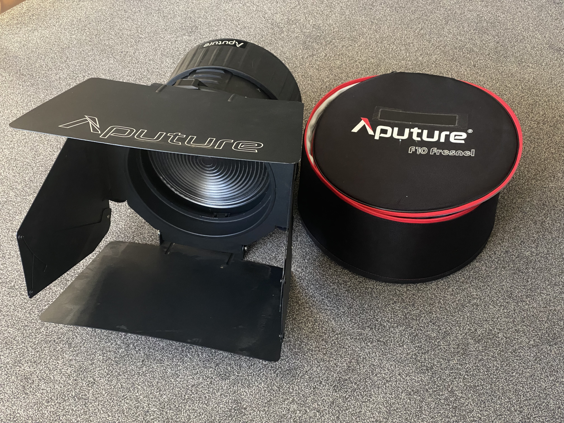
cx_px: 282
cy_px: 212
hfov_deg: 36.8
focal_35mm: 52
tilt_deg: -48.3
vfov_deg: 28.0
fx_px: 847
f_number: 2
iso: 200
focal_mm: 6
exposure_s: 1/60
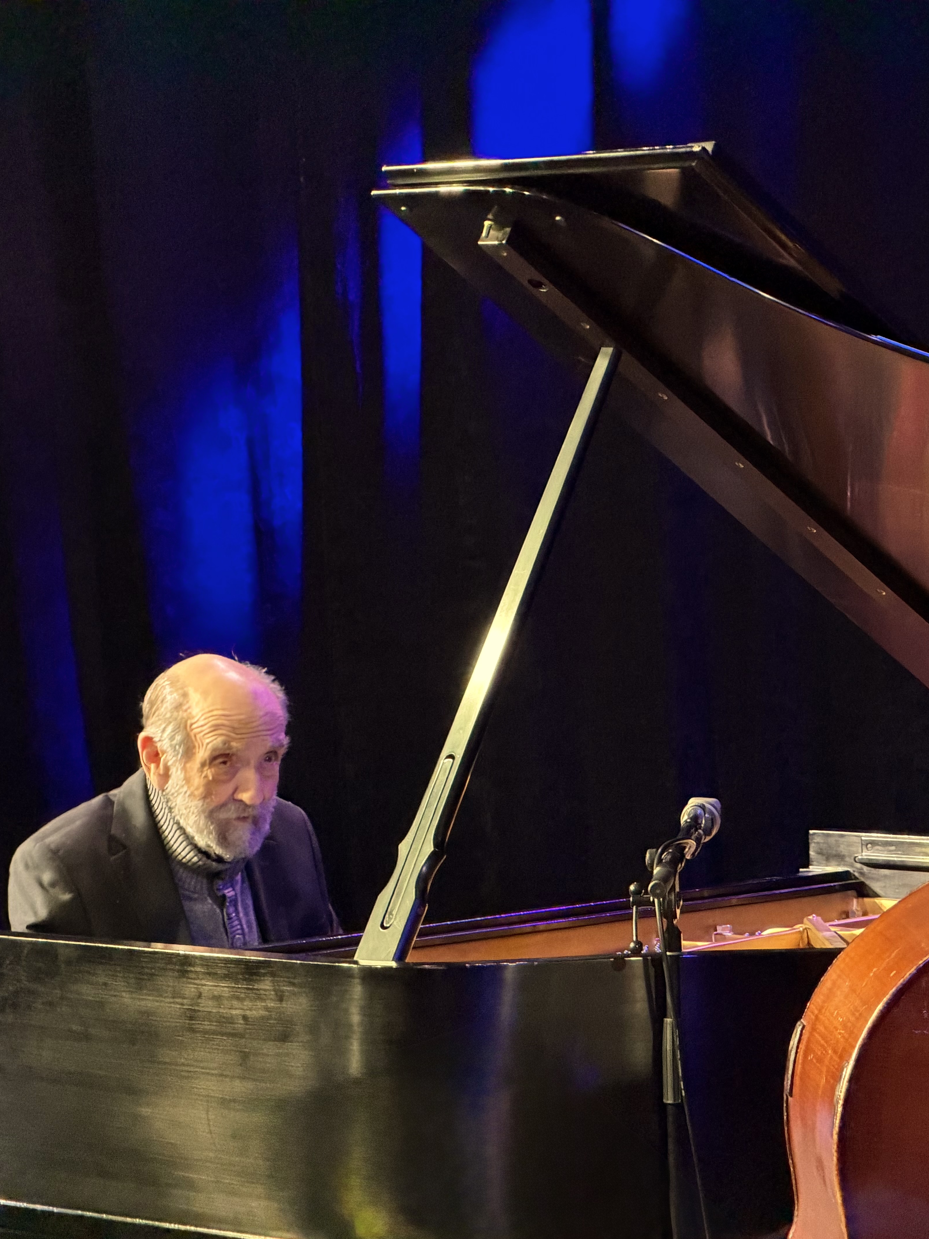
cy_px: 621
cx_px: 745
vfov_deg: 14.7
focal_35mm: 134
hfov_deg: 11.0
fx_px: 4795
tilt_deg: -1.8
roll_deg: +1.0
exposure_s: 1/40
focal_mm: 16.89
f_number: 2.8
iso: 800
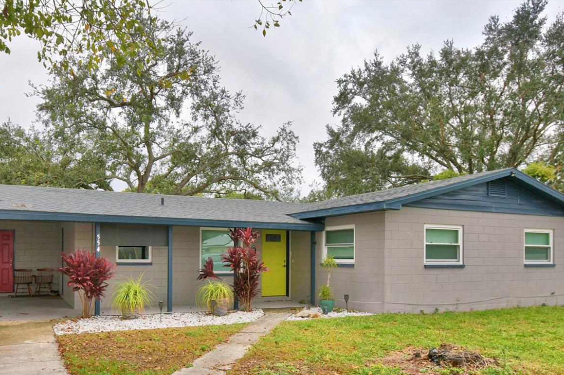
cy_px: 256
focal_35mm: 29
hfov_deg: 63.0
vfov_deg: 44.1
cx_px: 221
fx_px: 454
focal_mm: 14
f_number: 6.3
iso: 100
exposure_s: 1/250
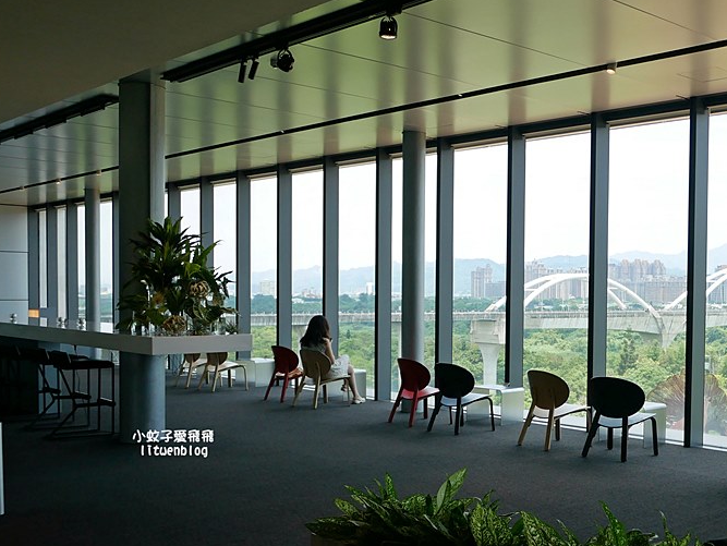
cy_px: 334
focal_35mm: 42
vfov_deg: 34.2
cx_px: 537
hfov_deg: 43.5
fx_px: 883
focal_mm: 14
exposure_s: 1/500
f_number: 2.8
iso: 200
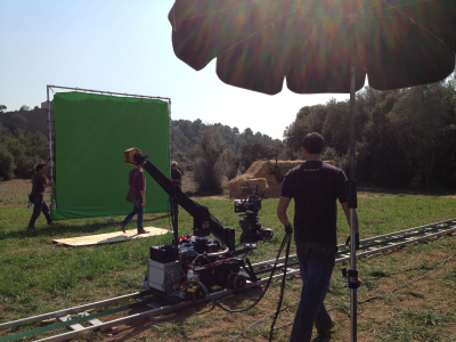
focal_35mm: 35
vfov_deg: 40.7
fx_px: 461
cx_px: 228
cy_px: 171
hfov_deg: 52.6
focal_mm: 4.28
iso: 64
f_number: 2.4
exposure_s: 1/2208
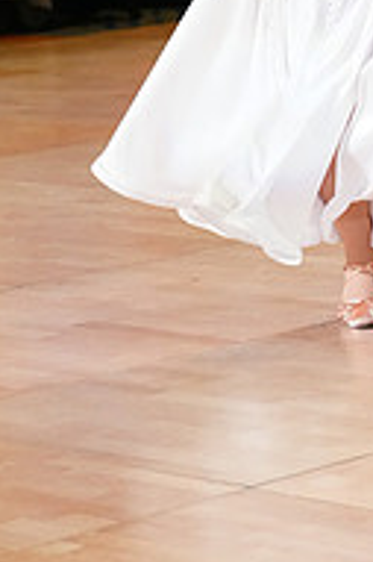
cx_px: 395
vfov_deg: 9.5
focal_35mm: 213
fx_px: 3316
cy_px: -203
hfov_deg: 6.4
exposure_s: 1/500
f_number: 3.2
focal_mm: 70
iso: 3200
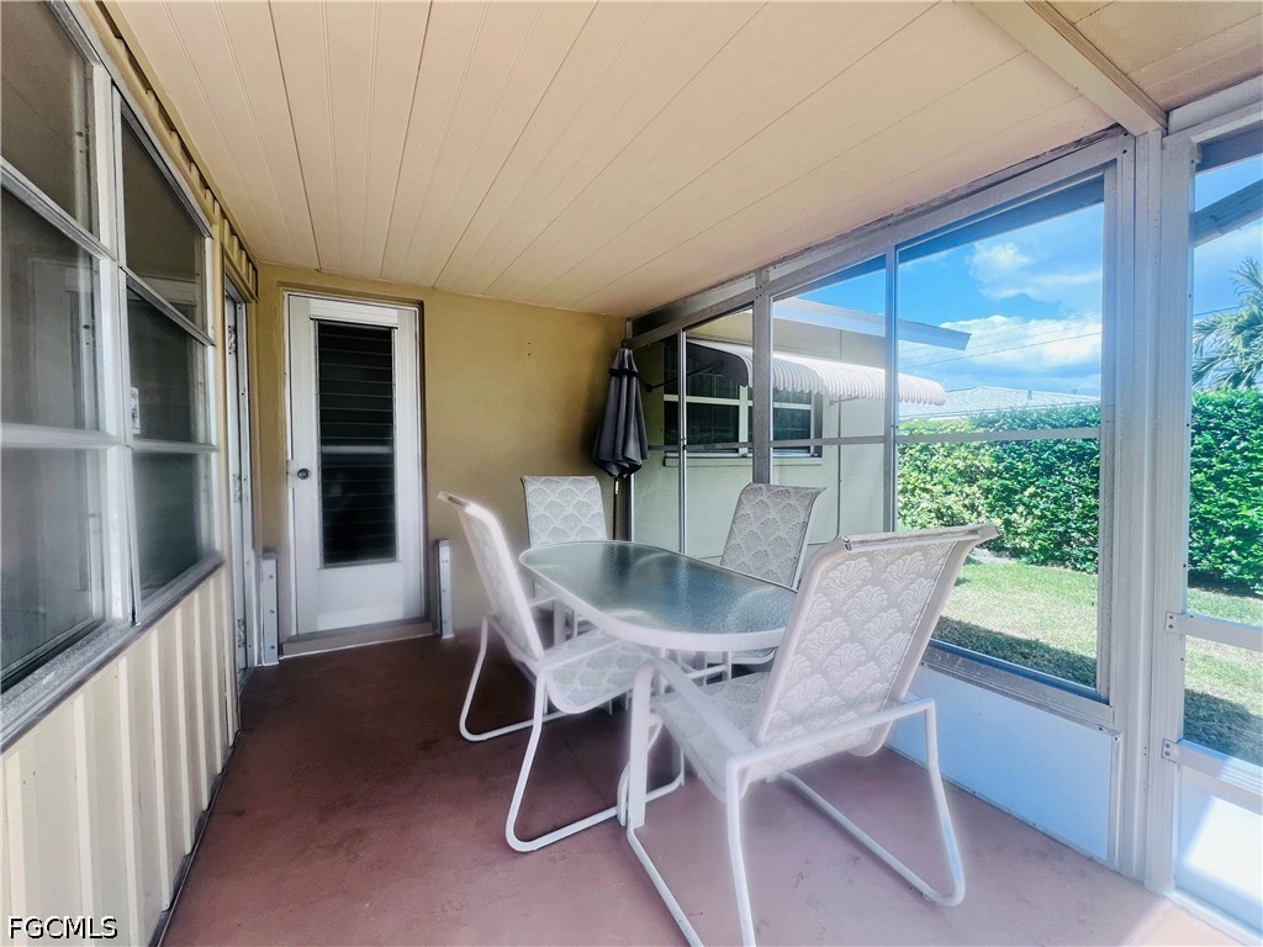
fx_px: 474
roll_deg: +1.0
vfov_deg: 89.9
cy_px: 474
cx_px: 632
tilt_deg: -2.5
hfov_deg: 106.2
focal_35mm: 13
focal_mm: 1.57
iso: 32
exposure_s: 1/156
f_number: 1.8
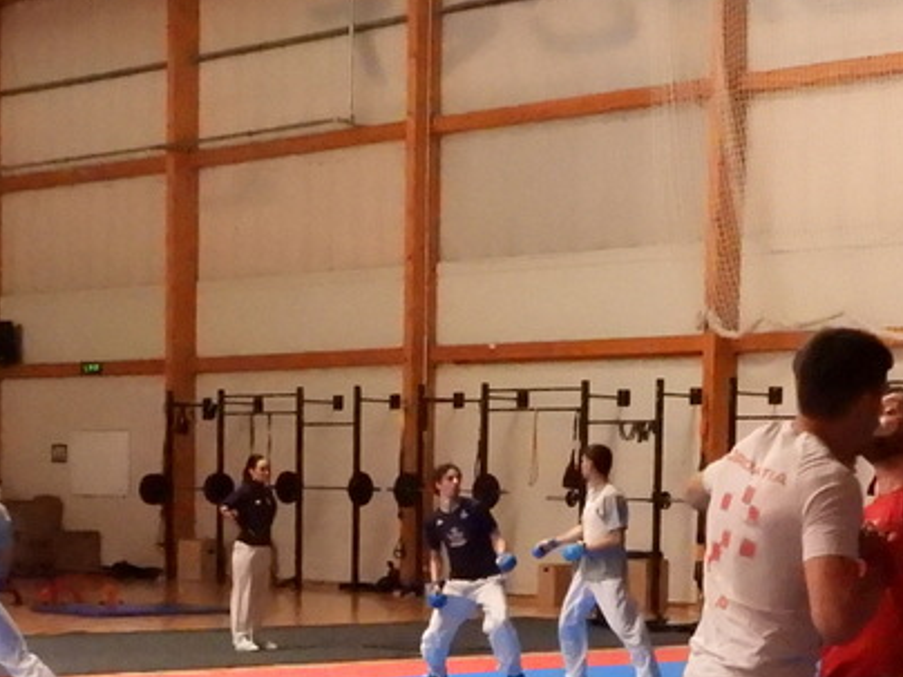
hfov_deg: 22.0
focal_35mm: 89
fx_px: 2322
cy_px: 740
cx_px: 396
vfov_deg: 16.1
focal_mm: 5.4
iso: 3200
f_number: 5.6
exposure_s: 1/320
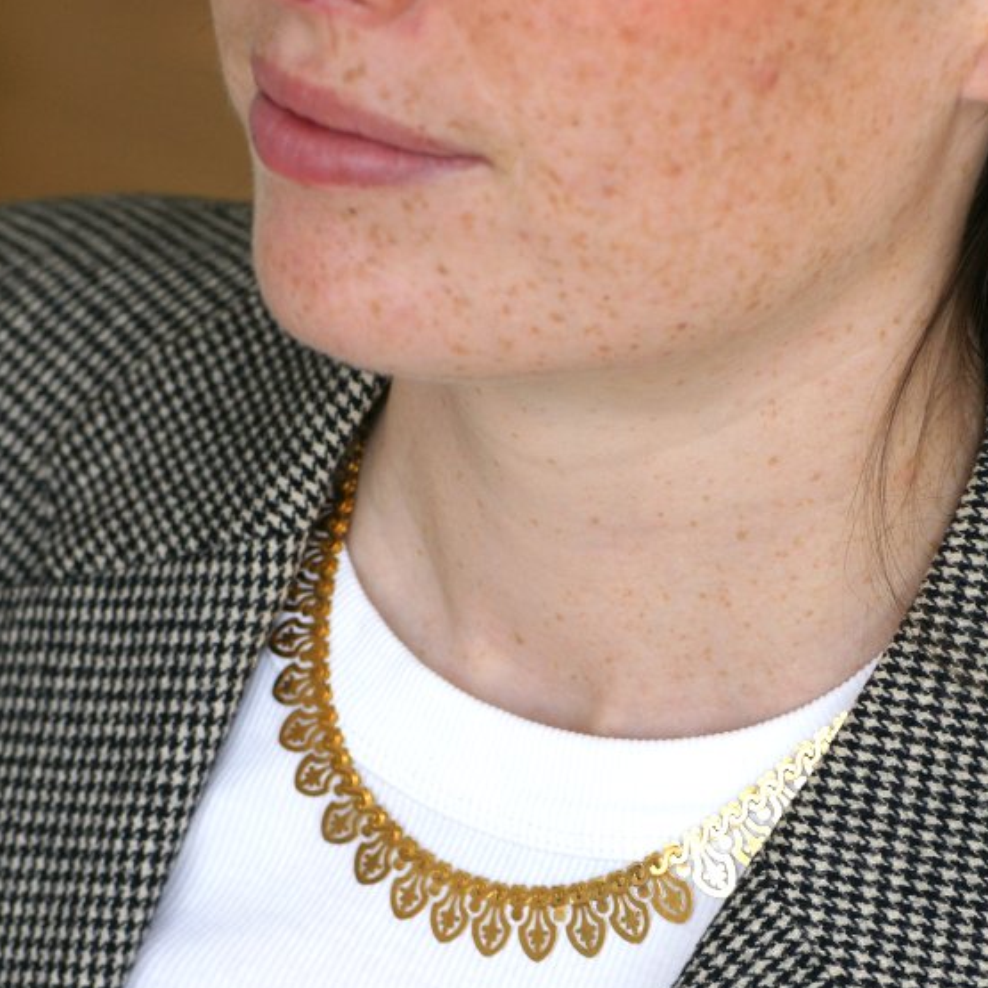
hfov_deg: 9.1
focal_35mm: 193
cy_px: 883
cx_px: 643
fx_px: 6232
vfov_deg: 9.0
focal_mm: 70
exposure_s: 1/160
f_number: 4.5
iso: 200
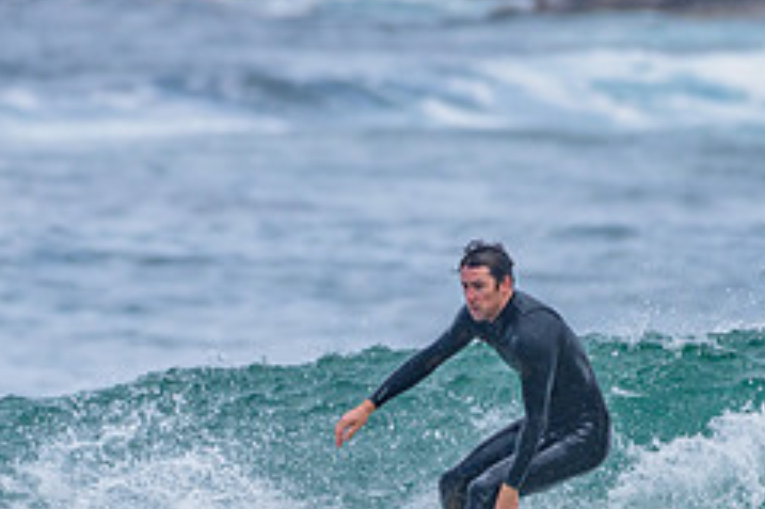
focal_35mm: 1490
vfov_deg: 0.9
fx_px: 31640
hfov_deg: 1.4
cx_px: 317
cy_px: 461
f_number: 5.6
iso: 280
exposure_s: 1/2000
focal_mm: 500
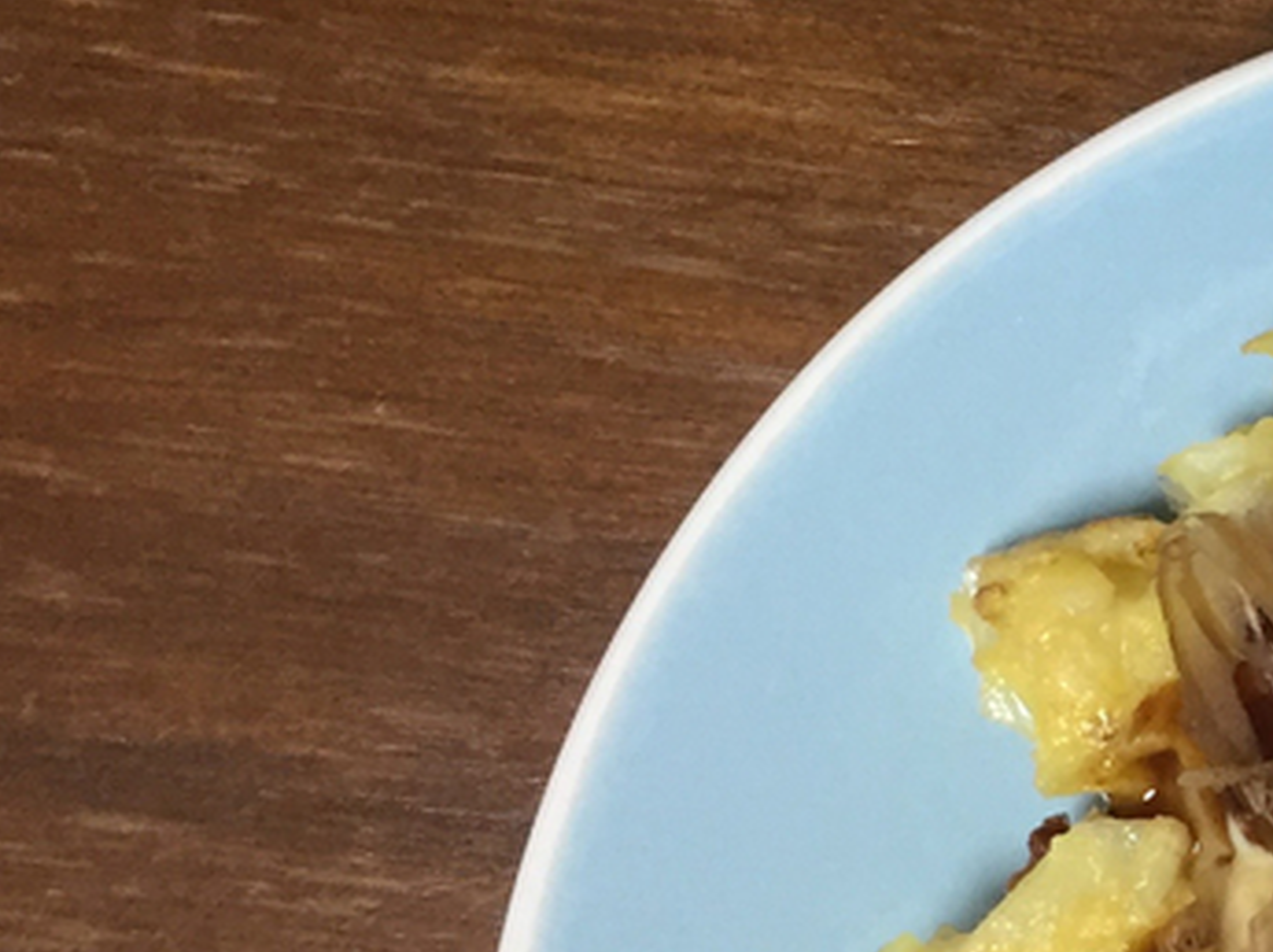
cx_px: 2181
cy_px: 985
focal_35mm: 101
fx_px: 3710
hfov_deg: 16.7
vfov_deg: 14.4
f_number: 2.2
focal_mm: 4.15
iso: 125
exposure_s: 1/30
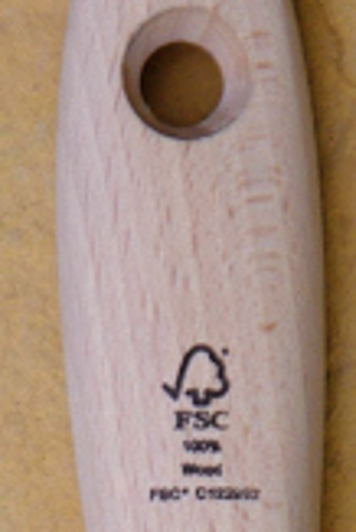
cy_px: 1044
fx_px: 7622
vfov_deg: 4.0
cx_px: 266
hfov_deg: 2.7
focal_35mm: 515
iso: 200
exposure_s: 1/200
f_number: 6.3
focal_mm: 70
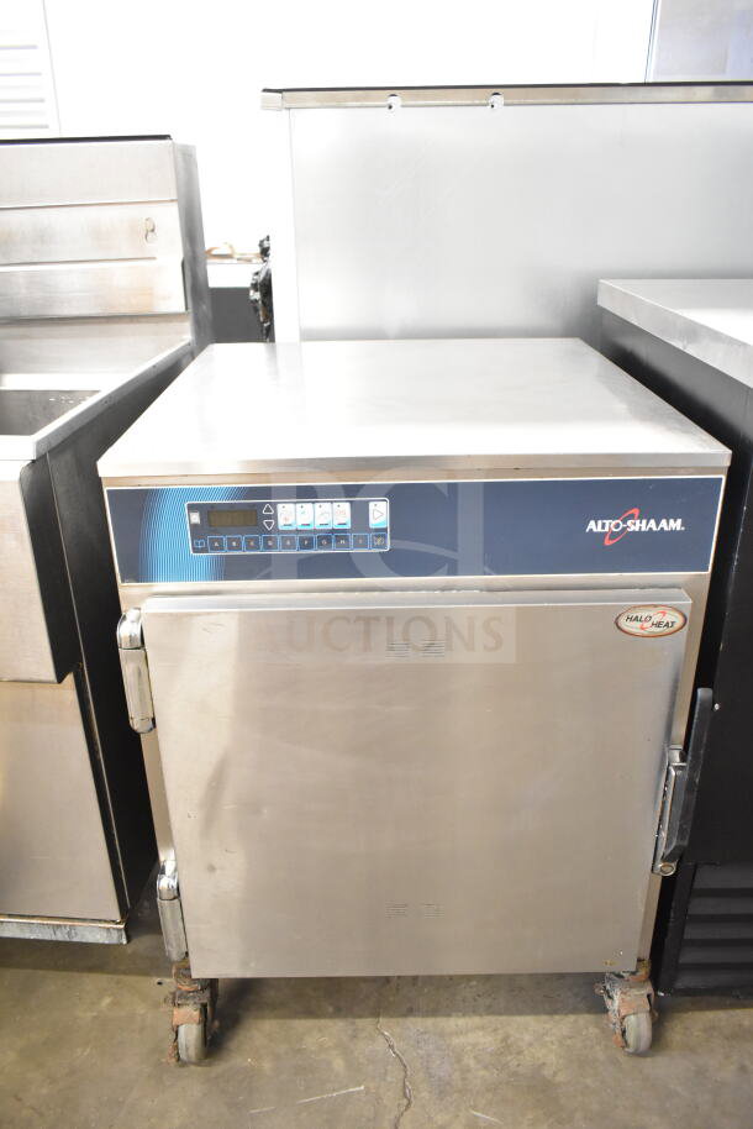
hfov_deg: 48.0
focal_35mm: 27
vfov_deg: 67.4
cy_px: 564
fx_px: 846
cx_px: 376
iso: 3200
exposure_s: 1/30
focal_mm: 18
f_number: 3.5
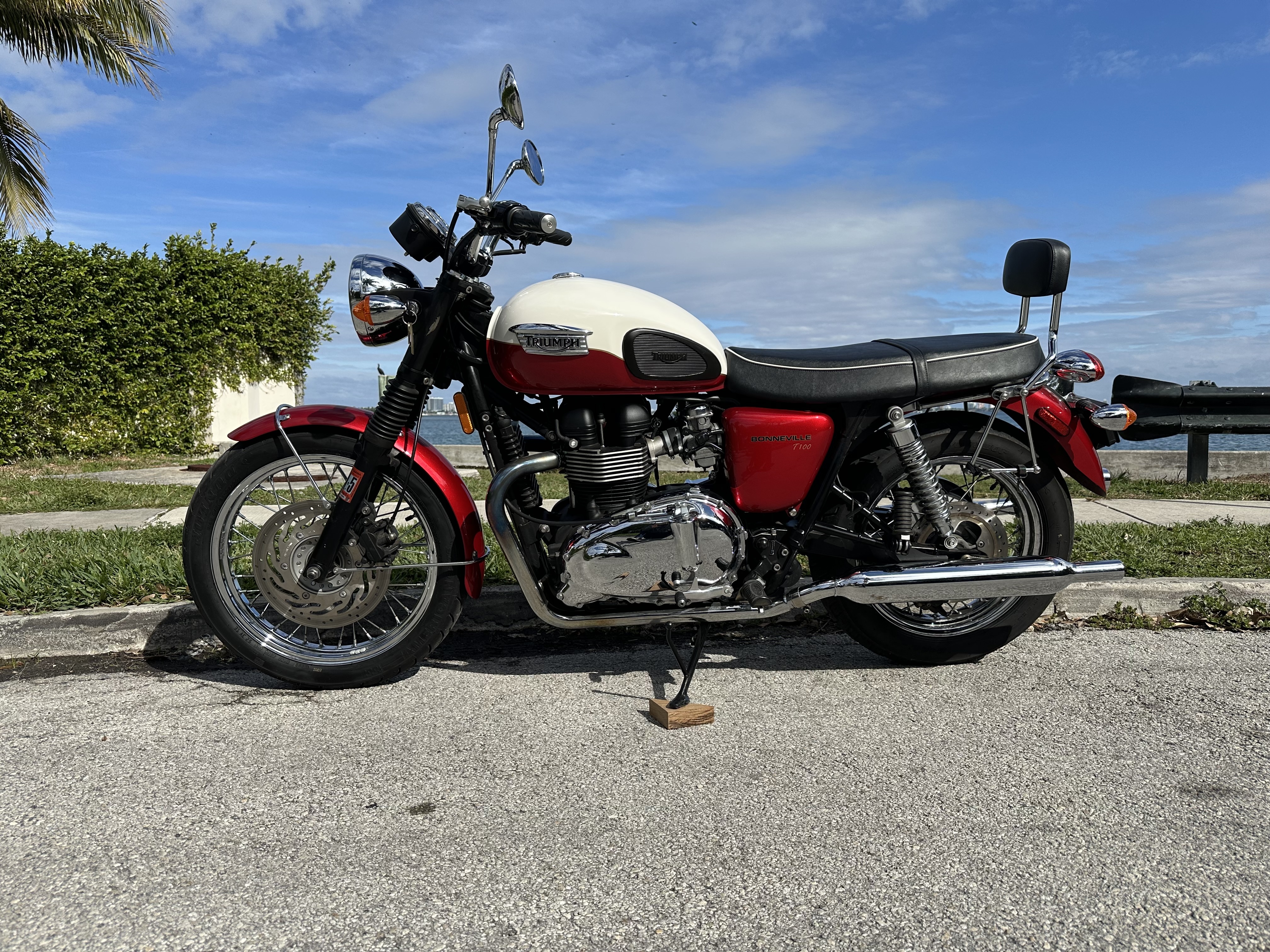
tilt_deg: -4.5
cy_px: 476
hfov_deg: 71.6
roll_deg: +0.0
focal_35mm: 24
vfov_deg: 56.8
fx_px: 881
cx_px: 635
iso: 80
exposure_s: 1/6211
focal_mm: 6.86
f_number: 1.78
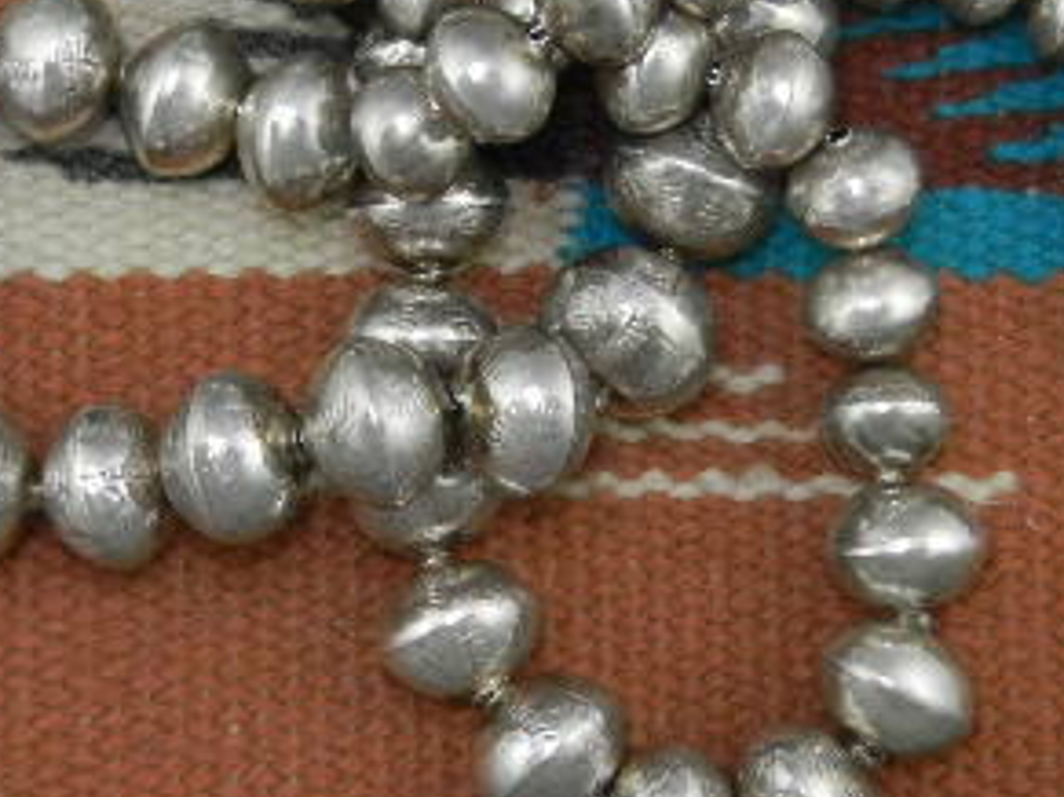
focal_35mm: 66
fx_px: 2028
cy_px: 267
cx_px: 530
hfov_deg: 29.4
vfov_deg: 22.2
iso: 735
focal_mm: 5.4
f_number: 7
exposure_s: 1/30
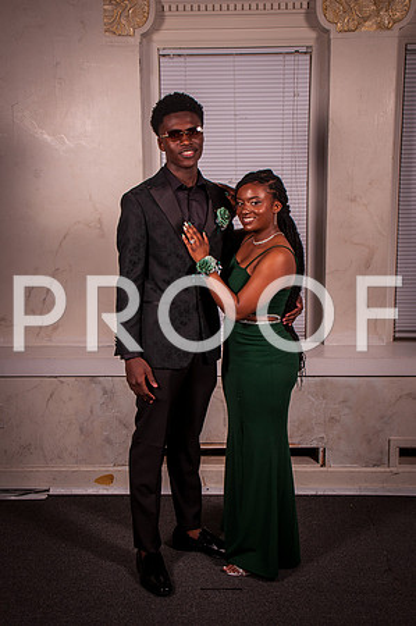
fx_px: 912
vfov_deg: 37.9
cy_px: 313
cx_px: 208
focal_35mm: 52
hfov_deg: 25.7
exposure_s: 1/125
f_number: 14
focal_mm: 35
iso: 200
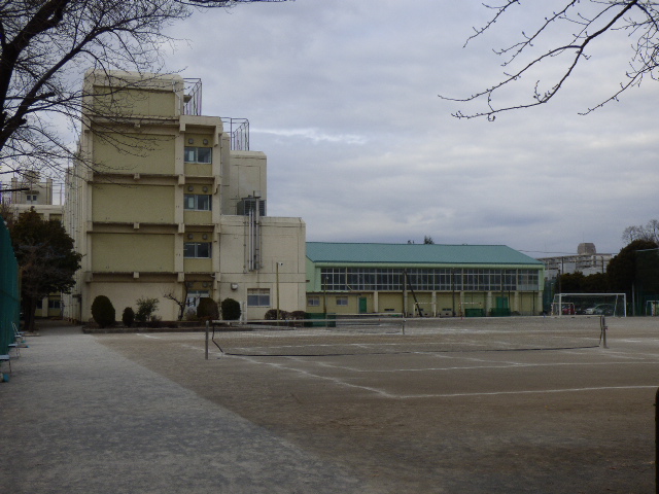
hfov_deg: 41.2
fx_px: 876
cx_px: 330
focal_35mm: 46
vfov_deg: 31.5
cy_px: 247
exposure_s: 1/1000
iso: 100
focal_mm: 8.24
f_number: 3.8
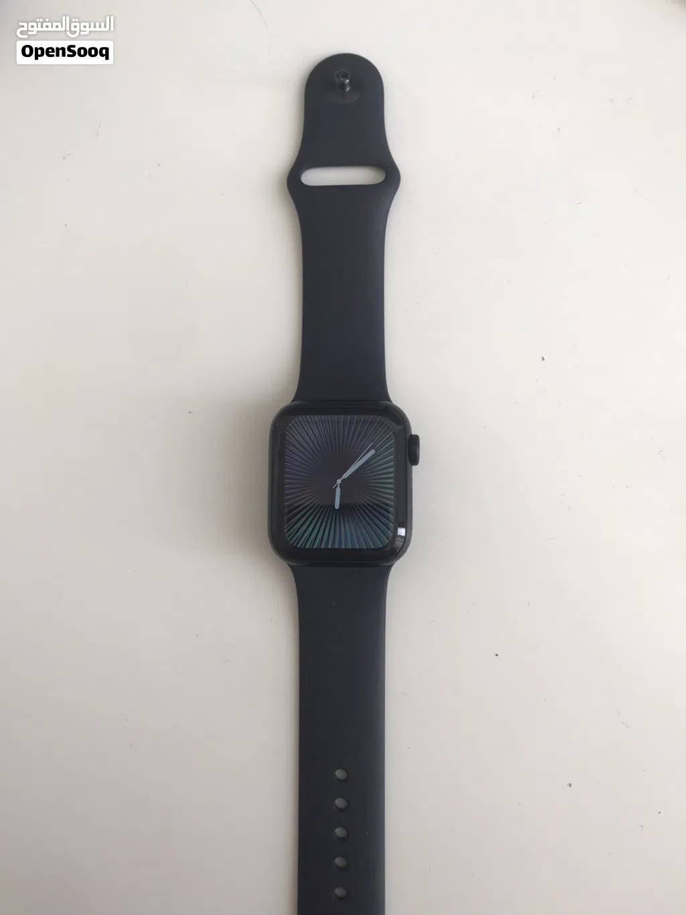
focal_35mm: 28
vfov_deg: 63.4
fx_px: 740
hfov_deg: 49.8
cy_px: 458
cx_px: 343
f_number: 1.8
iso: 25
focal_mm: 3.99
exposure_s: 1/50
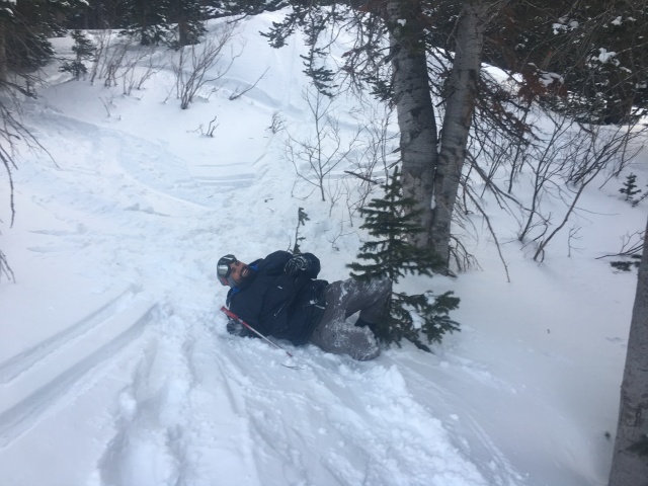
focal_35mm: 29
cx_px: 324
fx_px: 543
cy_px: 243
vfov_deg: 48.2
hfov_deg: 61.7
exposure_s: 1/60
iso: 25
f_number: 2.2
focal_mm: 4.15
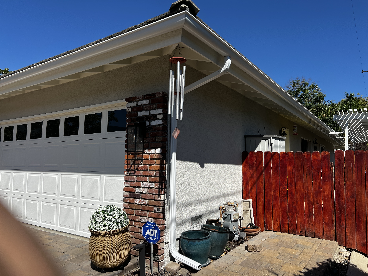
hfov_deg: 67.3
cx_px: 184
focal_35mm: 26
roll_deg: -0.6
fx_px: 276
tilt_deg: +5.4
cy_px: 138
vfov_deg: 53.1
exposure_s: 1/4831
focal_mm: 5.7
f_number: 1.5
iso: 50
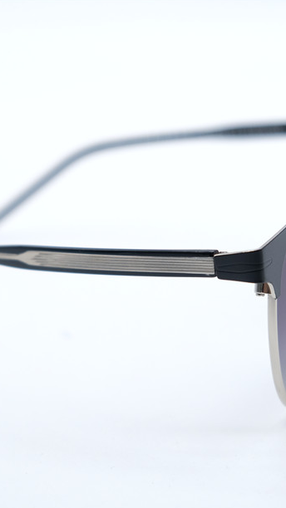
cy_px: 272
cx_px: 111
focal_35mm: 101
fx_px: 1362
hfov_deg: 12.0
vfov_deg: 21.2
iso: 500
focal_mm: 39
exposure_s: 1/1000
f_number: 3.6
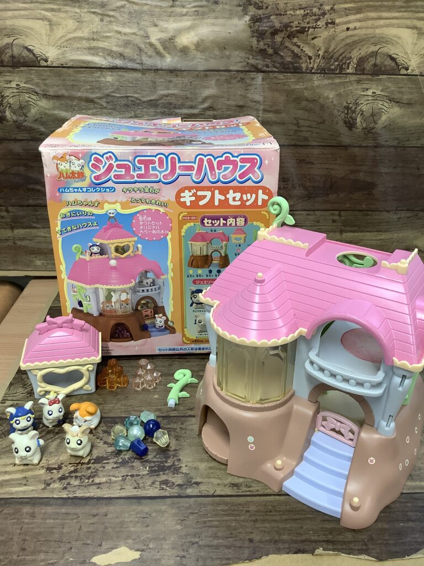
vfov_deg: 58.4
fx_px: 506
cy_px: 283
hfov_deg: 45.4
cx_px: 212
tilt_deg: -24.9
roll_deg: -1.6
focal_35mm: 31
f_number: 2.4
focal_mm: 3.3
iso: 80
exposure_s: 1/60
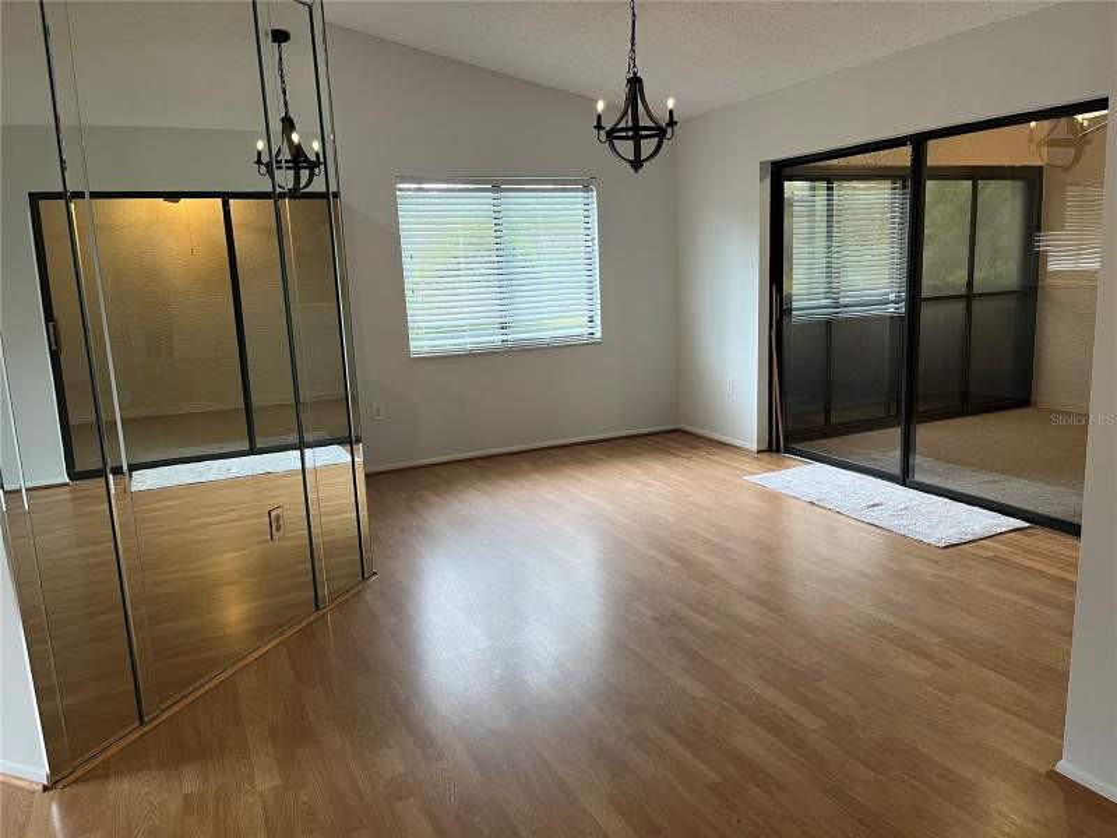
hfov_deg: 67.3
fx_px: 839
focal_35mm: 26
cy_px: 419
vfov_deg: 53.1
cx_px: 558
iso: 100
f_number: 1.6
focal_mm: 5.1
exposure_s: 1/60
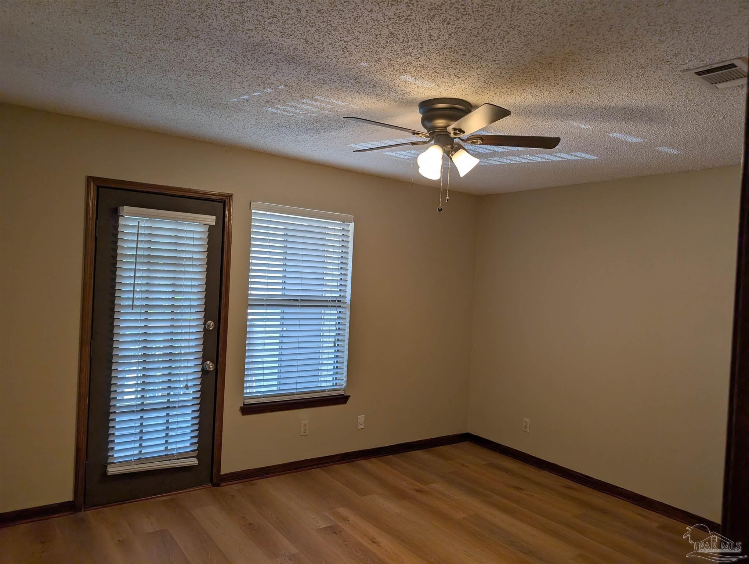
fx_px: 520
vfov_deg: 56.9
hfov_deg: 71.5
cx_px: 374
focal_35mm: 24
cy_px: 282
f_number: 1.68
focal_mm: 6.9
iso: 25
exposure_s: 1/60
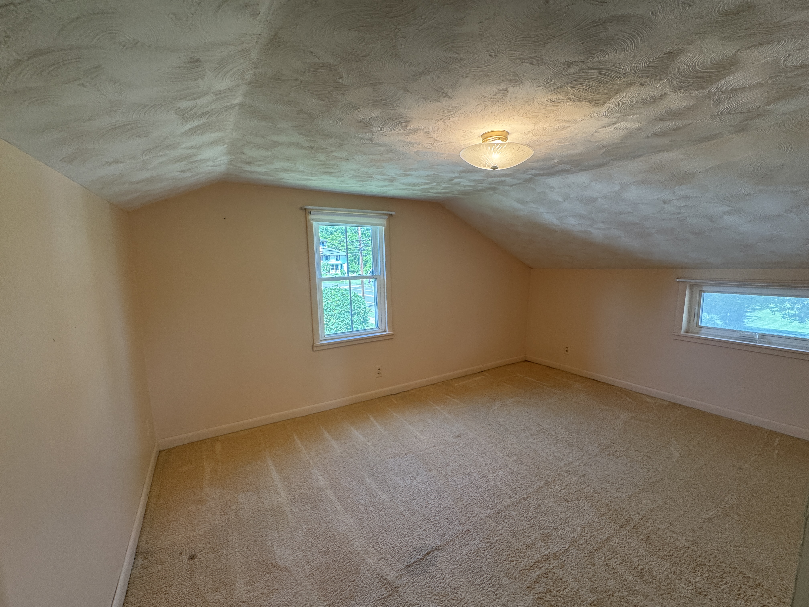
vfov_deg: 85.7
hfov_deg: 102.1
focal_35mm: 14
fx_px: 327
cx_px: 404
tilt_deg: -6.0
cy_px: 304
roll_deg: +1.0
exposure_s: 1/120
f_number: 2.2
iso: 160
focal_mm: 2.22
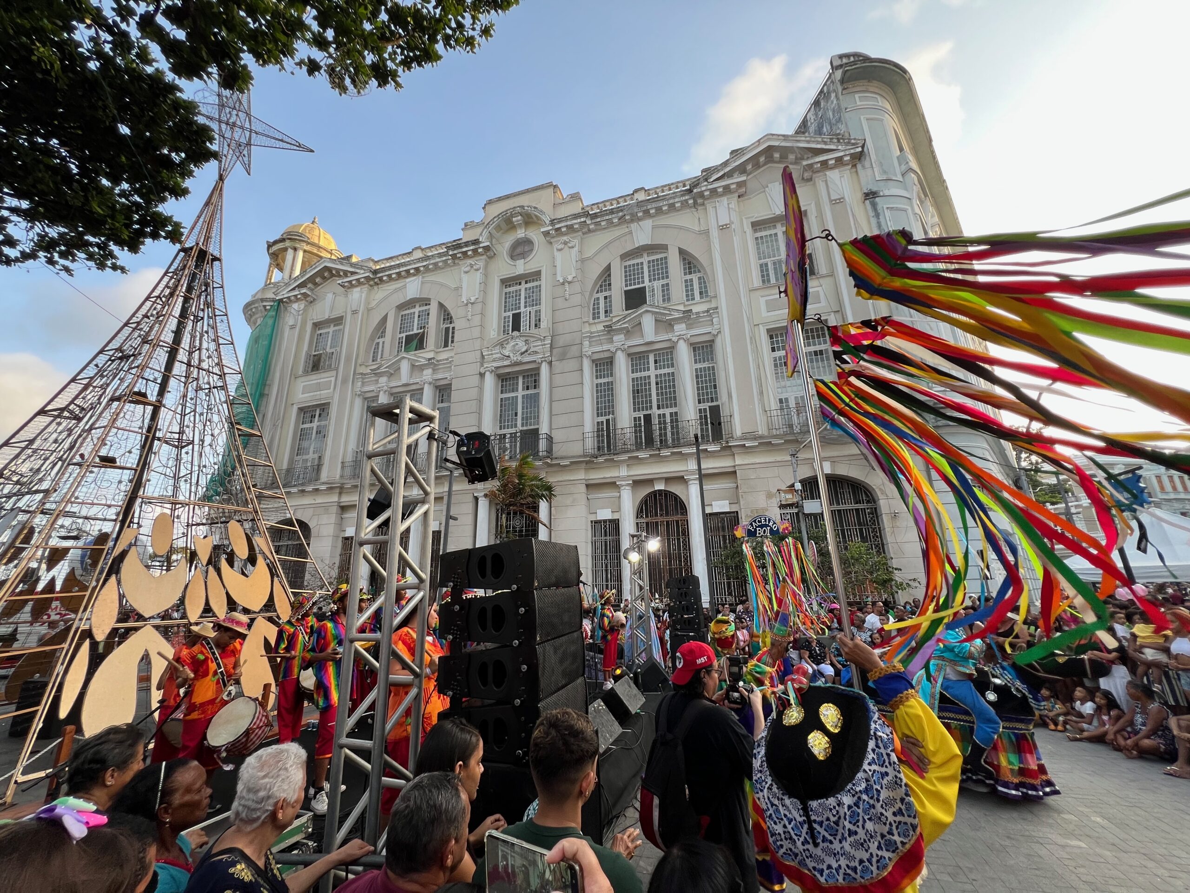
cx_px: 595
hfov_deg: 106.2
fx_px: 447
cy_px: 446
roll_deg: +0.8
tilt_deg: +17.2
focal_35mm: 13
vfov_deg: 89.9
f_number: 1.8
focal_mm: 1.57
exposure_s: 1/99
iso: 32
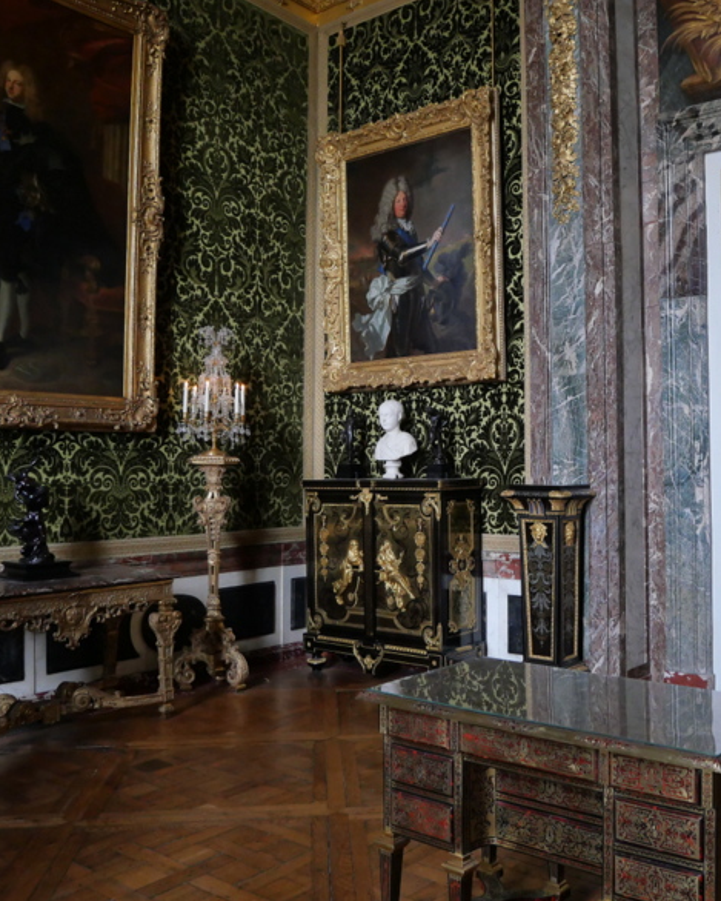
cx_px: 441
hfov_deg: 45.5
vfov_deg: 55.7
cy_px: 443
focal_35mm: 32
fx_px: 853
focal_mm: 12
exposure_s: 1/60
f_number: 3.5
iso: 1600
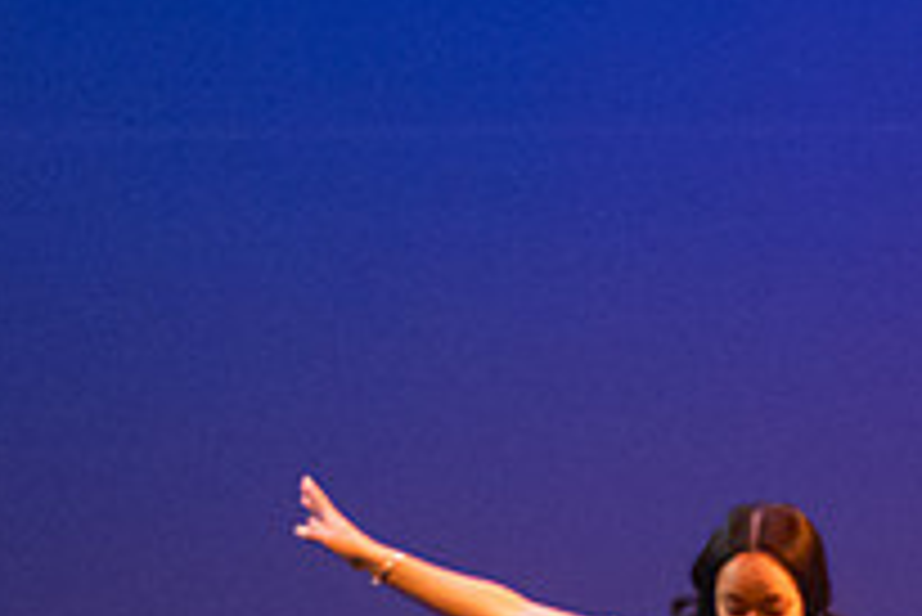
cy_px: 758
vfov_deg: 4.5
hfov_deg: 6.7
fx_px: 7868
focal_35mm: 307
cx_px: 843
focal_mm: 75
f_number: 4.5
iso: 4000
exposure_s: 1/400
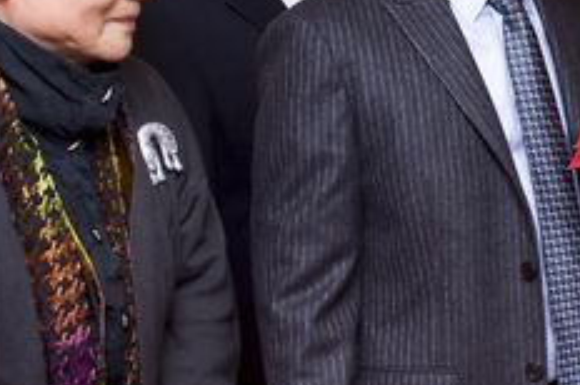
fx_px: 1721
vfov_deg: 12.8
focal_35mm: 107
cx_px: 745
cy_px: 168
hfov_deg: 17.9
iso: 800
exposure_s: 1/60
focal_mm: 31
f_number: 5.6
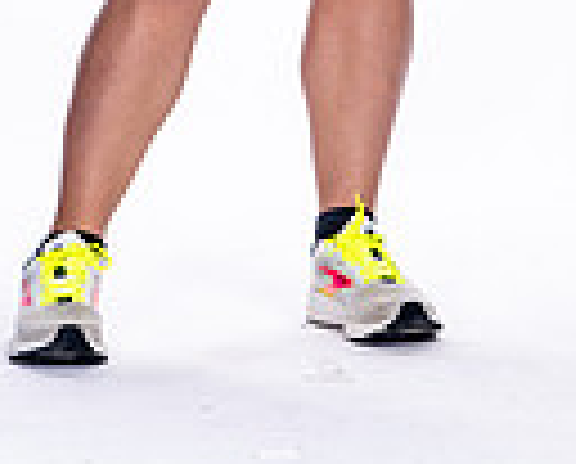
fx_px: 6869
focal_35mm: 402
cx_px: 364
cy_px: -509
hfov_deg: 4.8
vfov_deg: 3.8
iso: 400
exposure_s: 1/250
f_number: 5.6
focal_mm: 122
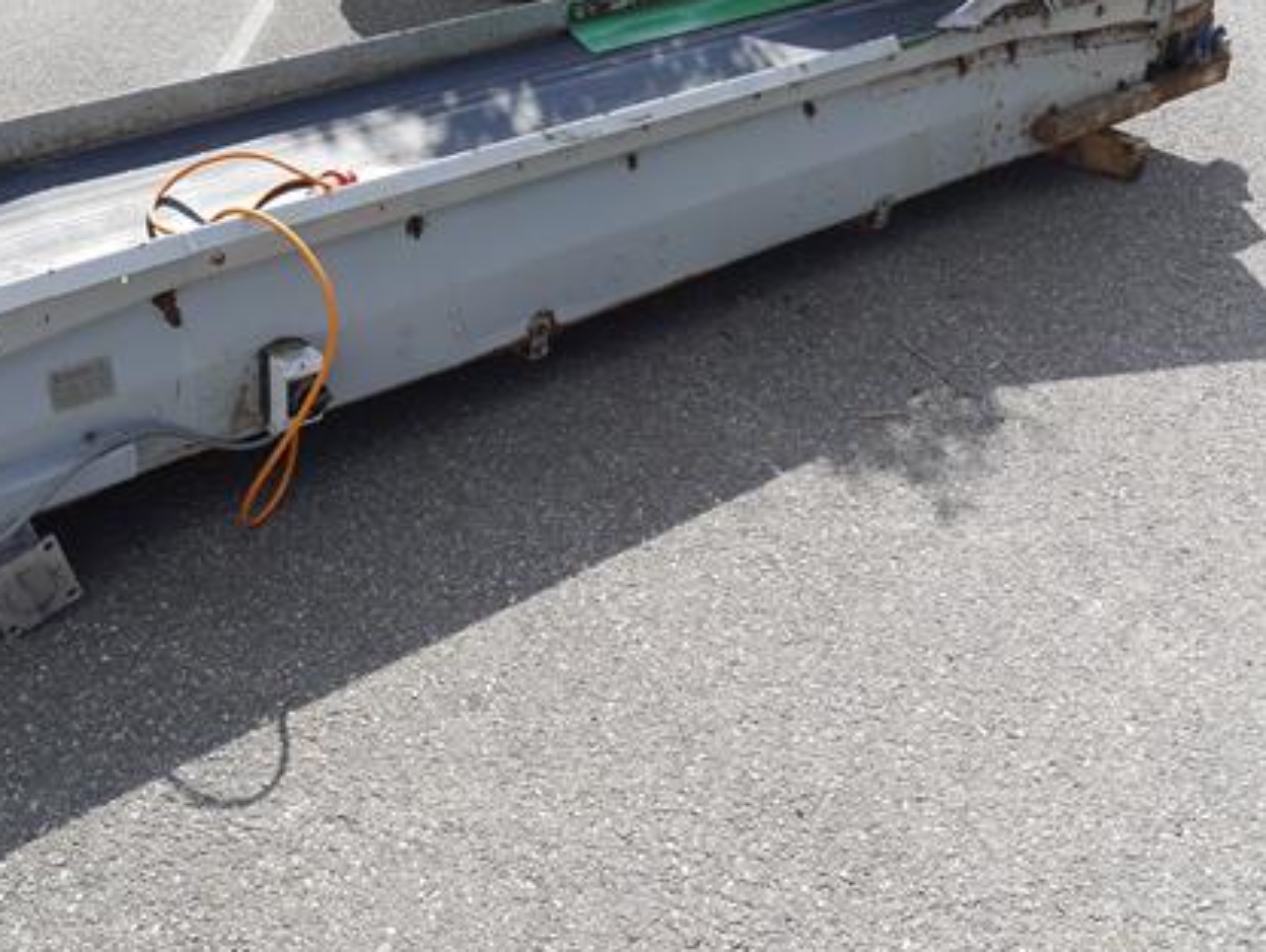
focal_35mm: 43
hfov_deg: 42.9
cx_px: 370
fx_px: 1574
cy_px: 234
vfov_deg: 33.0
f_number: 6.3
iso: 160
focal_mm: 14
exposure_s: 1/320
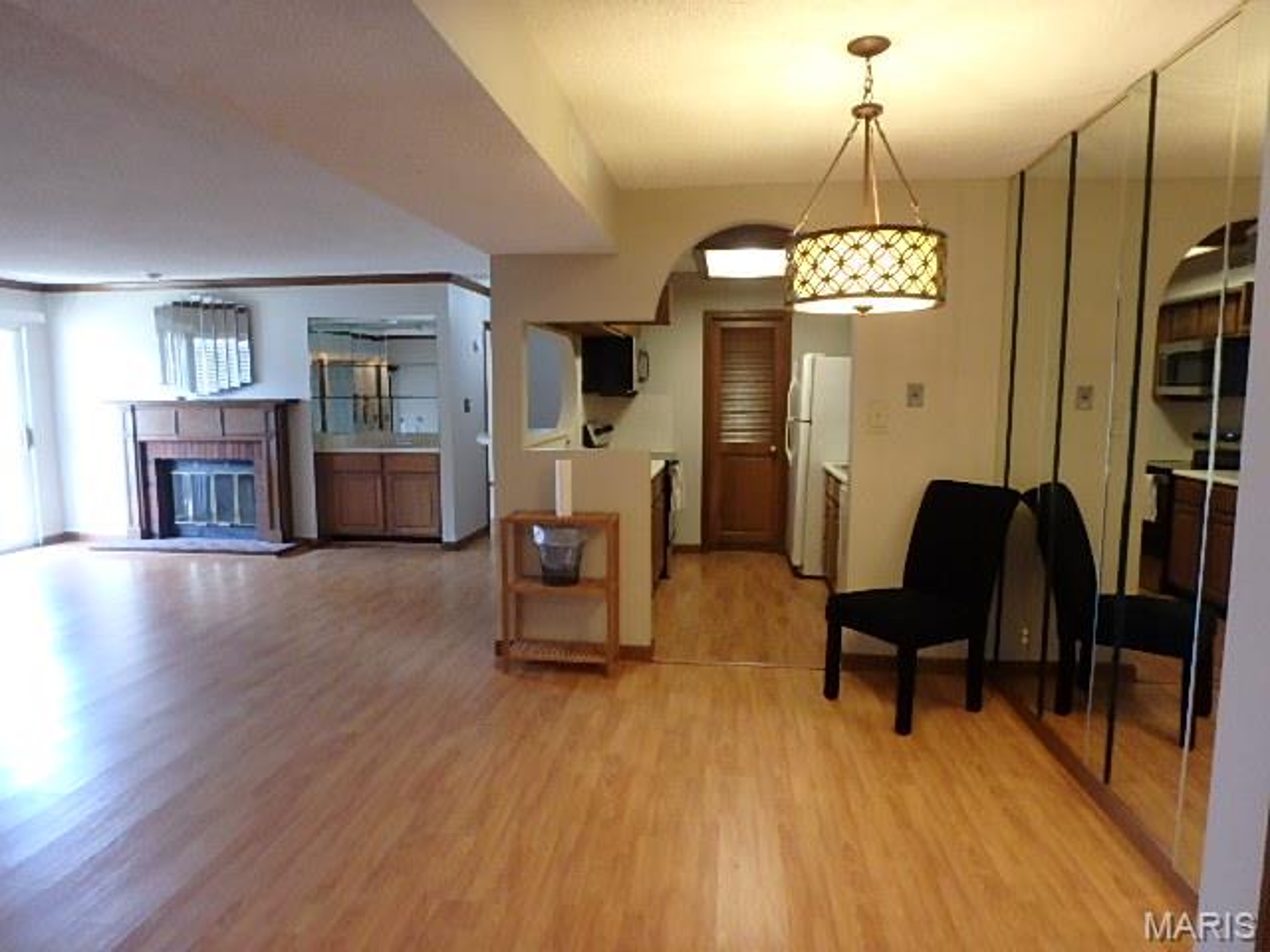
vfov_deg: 63.4
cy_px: 476
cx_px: 635
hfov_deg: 79.0
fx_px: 770
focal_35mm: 21
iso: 640
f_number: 3.5
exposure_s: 1/30
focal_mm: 3.7
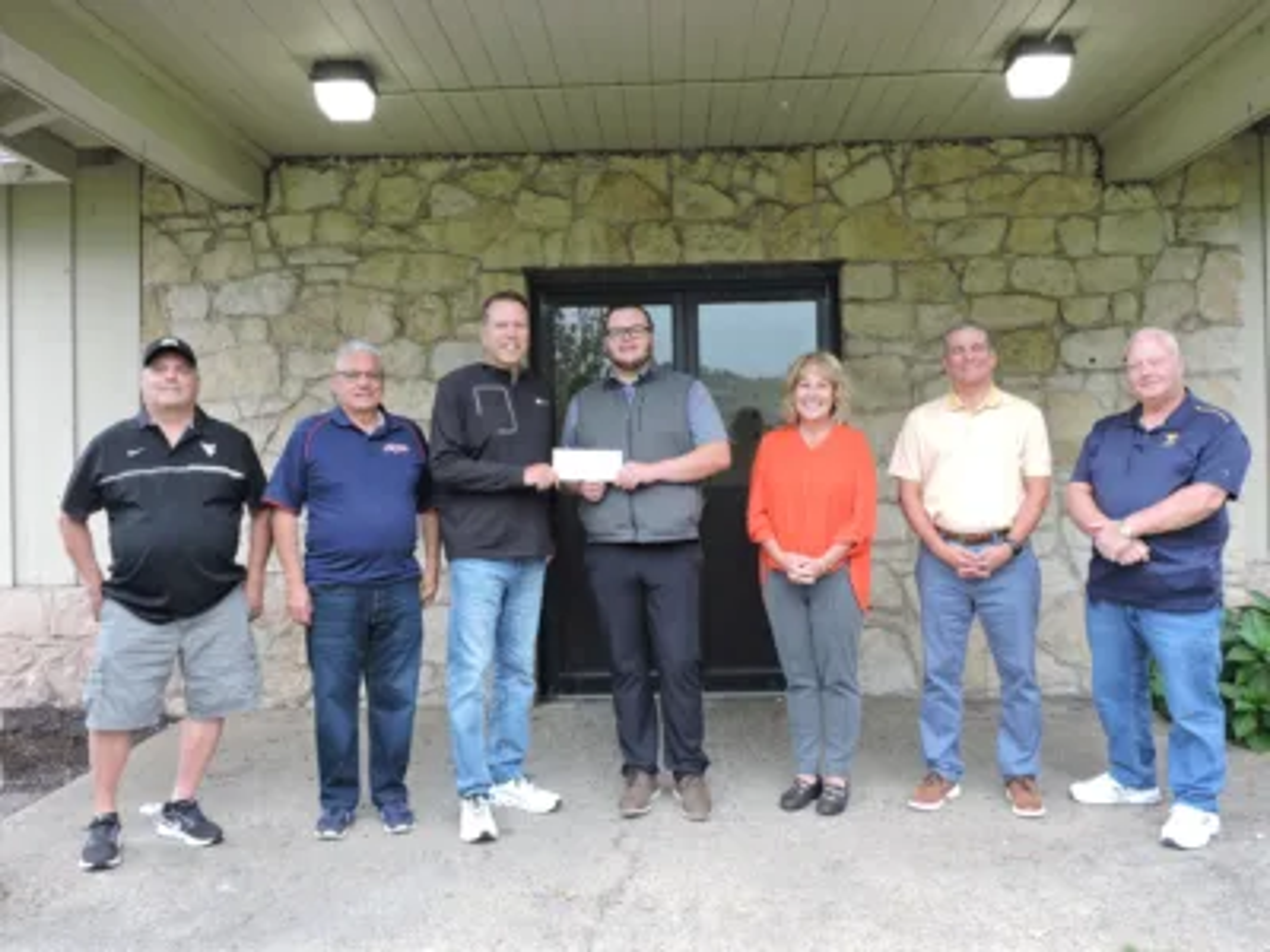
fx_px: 1101
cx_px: 635
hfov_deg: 60.0
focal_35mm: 30
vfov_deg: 46.8
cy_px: 476
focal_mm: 5.4
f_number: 3.1
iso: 160
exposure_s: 1/30
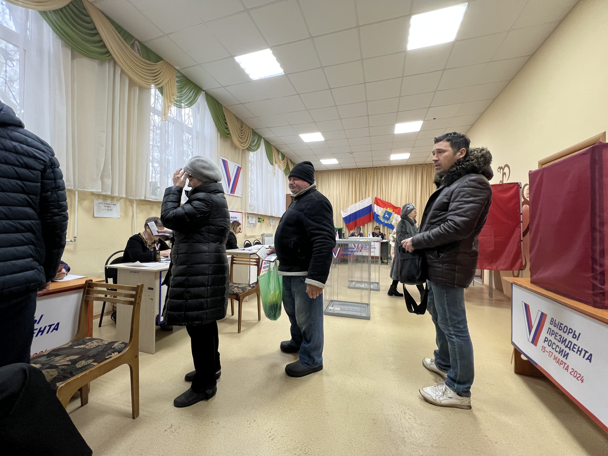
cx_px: 304
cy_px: 228
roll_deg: -0.8
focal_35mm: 13
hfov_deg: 106.2
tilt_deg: +0.6
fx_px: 228
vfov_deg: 89.9
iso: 200
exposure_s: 1/50
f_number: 1.8
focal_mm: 1.57
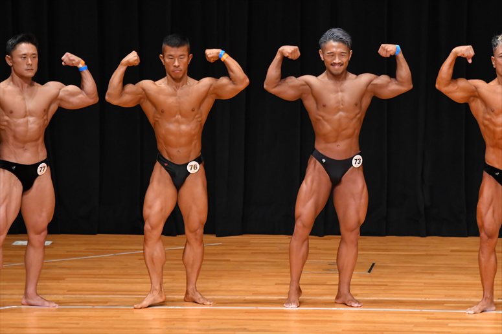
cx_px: 251
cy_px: 167
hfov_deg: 7.2
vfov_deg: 4.8
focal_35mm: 285
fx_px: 3972
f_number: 5.6
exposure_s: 1/400
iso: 4000
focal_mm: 190
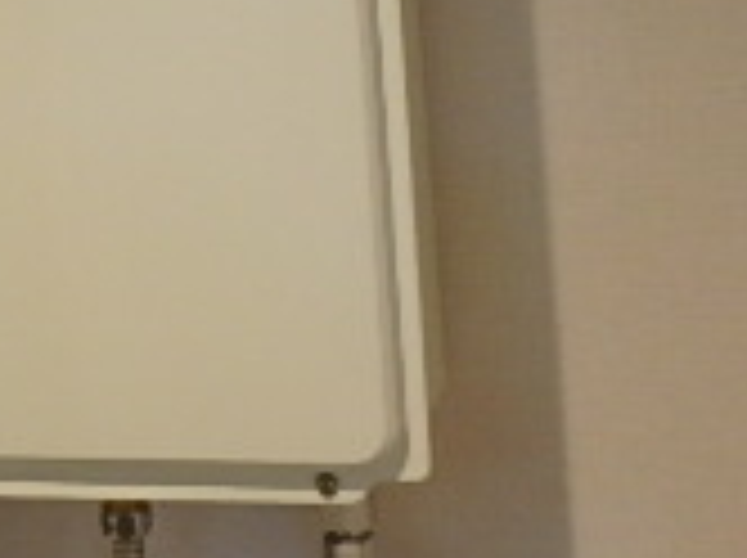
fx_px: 1745
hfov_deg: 23.6
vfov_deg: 16.7
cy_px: -252
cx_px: 99
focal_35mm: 81
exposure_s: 1/30
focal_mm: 3.7
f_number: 3.5
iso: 250
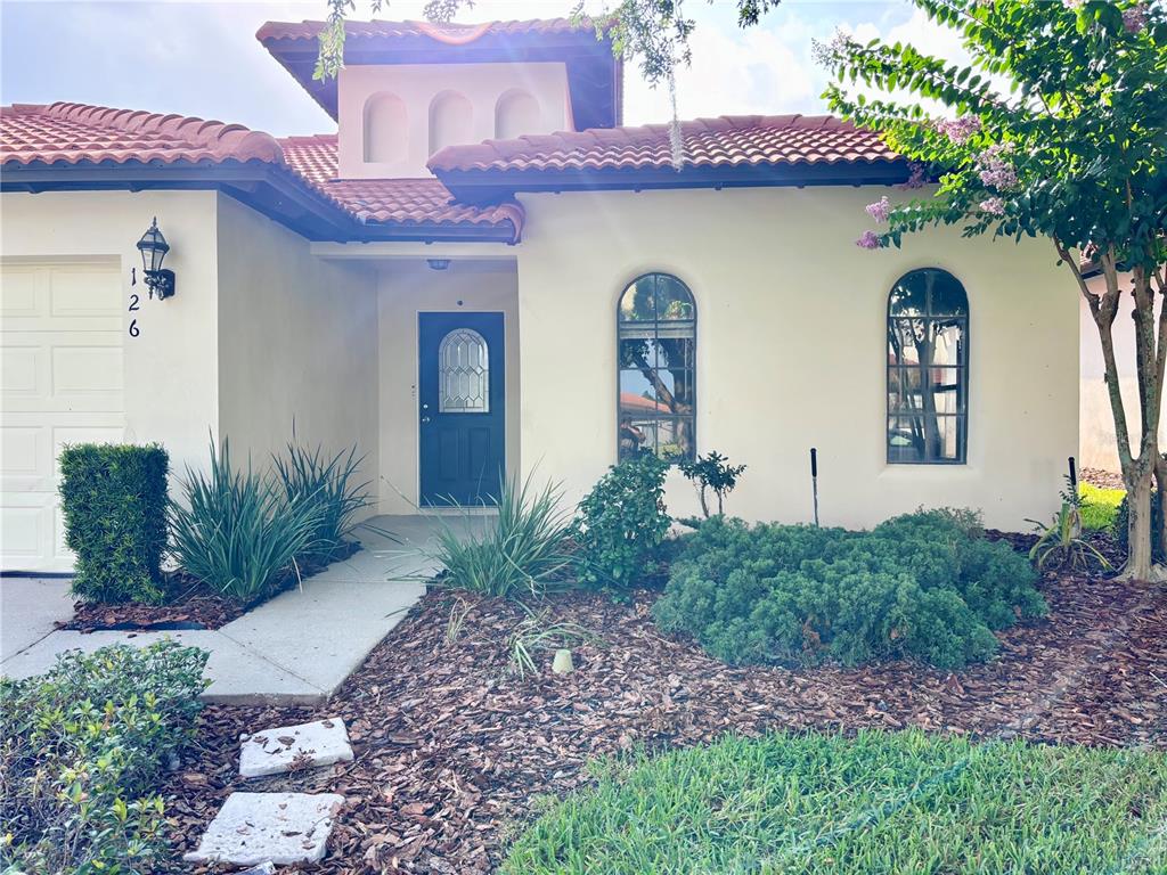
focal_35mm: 26
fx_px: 877
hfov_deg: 67.3
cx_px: 584
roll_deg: +0.5
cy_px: 438
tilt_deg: -1.3
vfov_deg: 53.1
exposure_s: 1/649
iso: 50
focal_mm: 5.96
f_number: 1.6
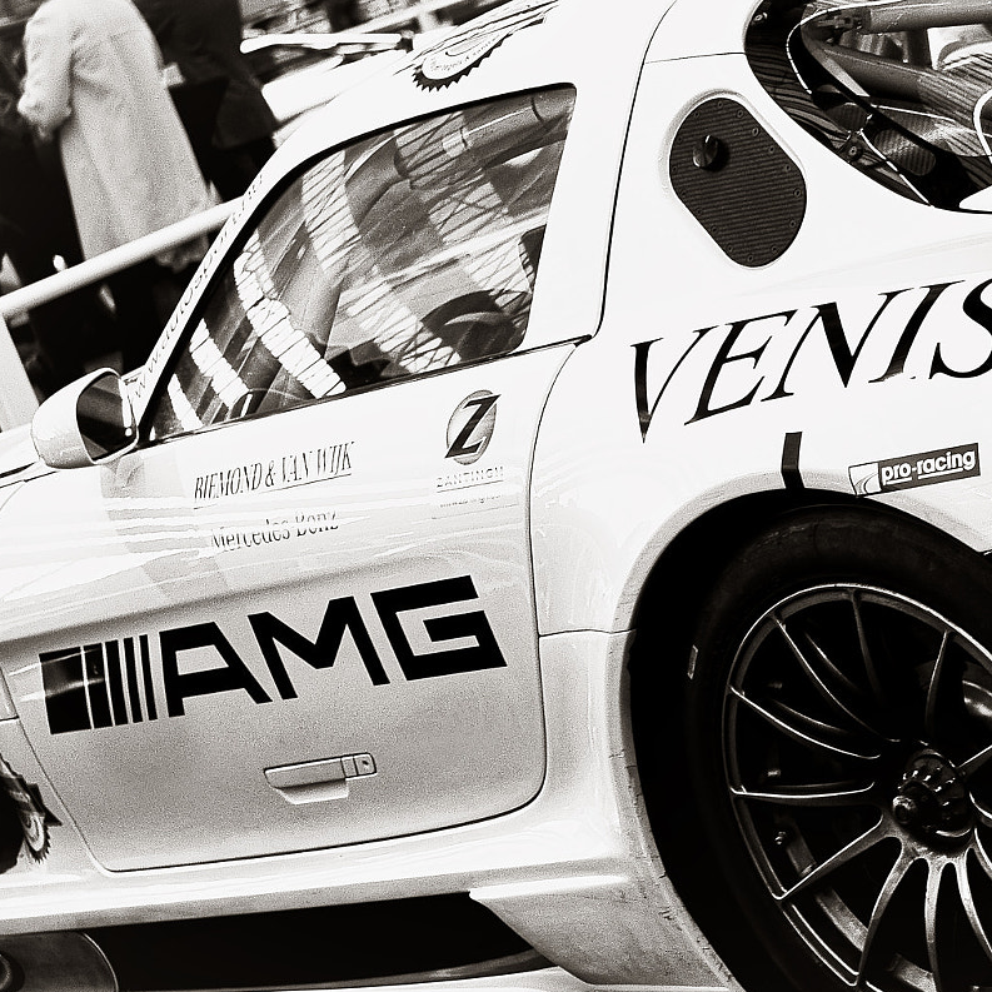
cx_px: 522
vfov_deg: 28.6
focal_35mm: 60
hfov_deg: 28.6
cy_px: 475
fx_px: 1945
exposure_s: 1/40
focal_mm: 35
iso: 640
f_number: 2.8
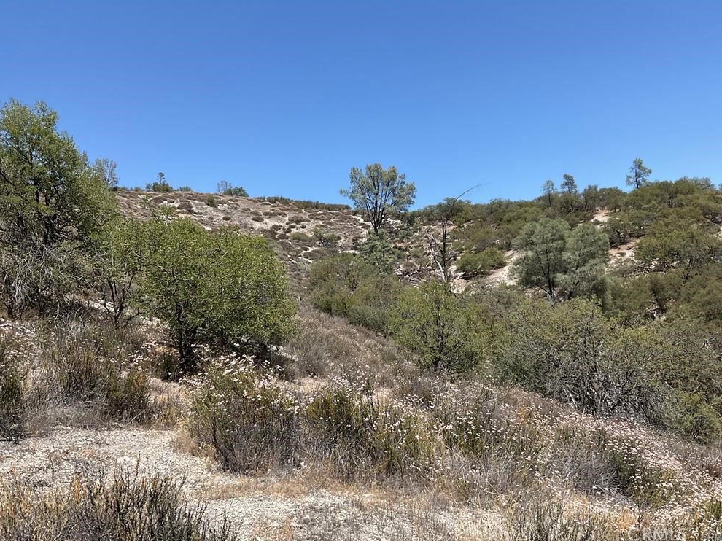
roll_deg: +2.8
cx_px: 365
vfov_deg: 46.8
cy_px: 265
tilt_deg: +4.8
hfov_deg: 60.0
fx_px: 626
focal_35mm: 30
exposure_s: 1/1626
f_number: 1.8
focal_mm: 3
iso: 16
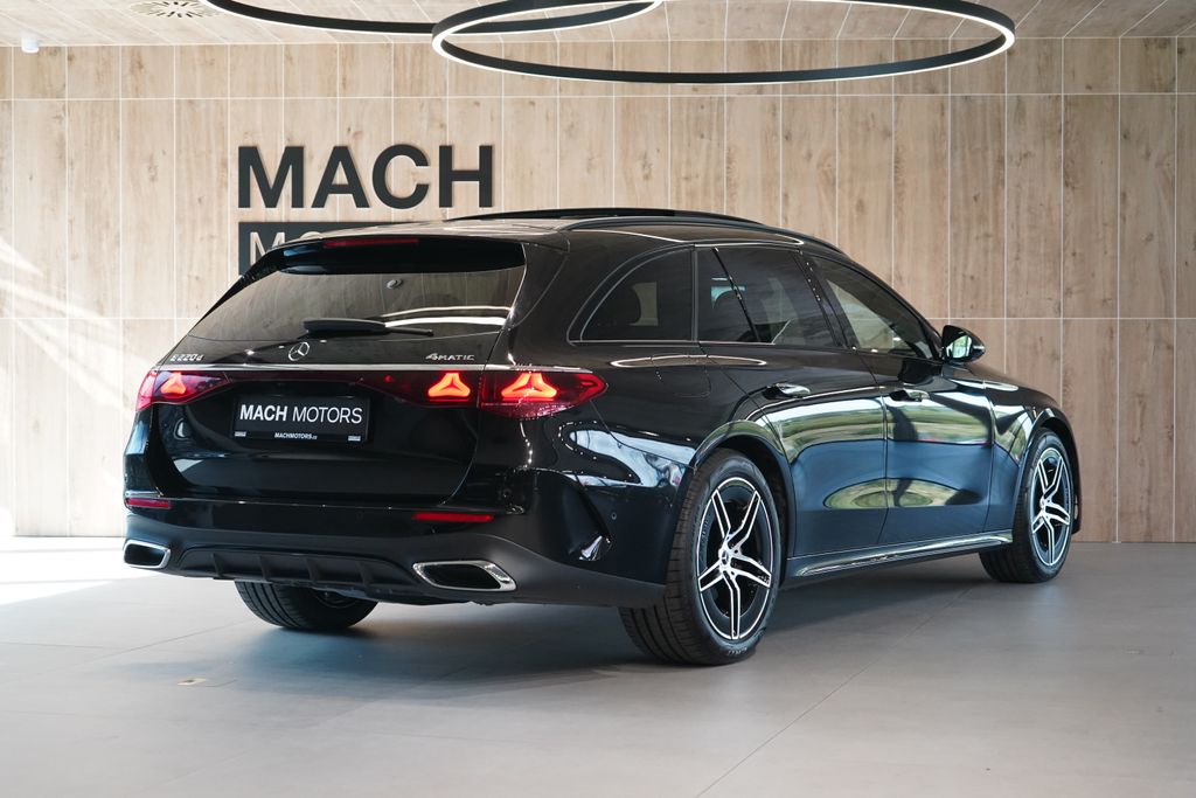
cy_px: 399
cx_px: 598
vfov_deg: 22.6
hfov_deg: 33.4
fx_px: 1993
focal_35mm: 60
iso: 3200
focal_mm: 60
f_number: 5
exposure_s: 1/160
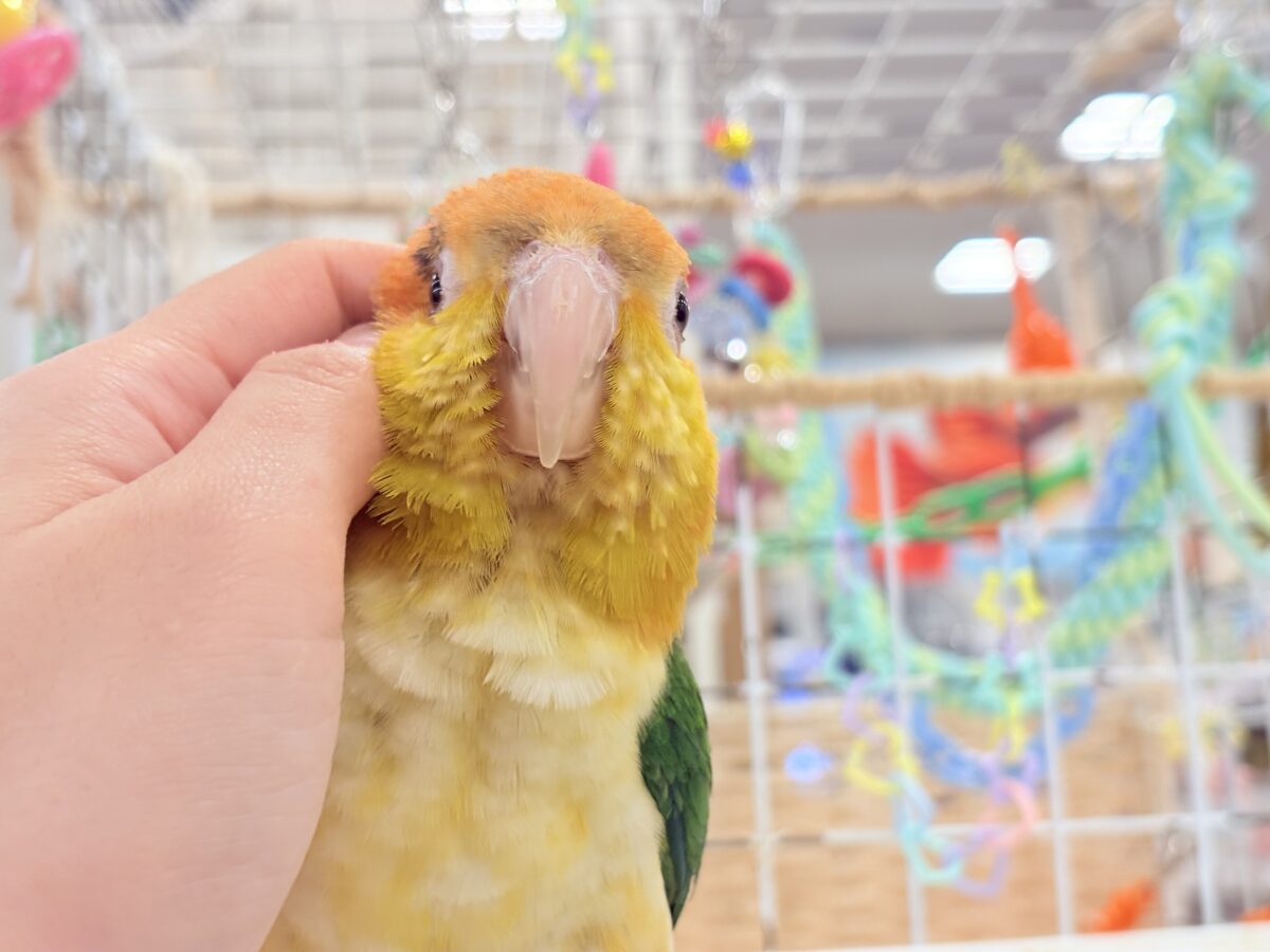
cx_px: 635
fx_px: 1908
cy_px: 476
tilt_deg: +11.2
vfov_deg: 28.0
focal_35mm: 52
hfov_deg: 36.8
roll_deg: +3.9
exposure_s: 1/100
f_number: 1.6
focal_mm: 5.96
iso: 125
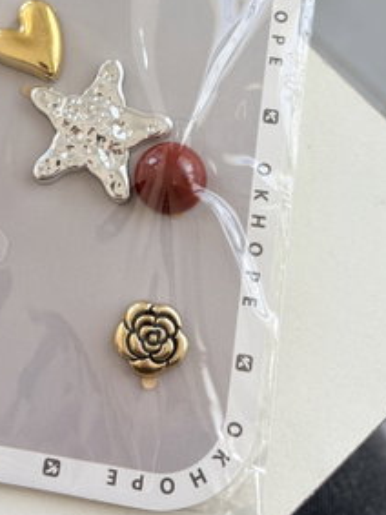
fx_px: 729
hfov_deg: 29.3
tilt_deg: -74.2
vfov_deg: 37.9
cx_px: 104
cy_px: 125
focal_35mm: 49
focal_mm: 5.96
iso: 40
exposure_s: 1/121
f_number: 1.6
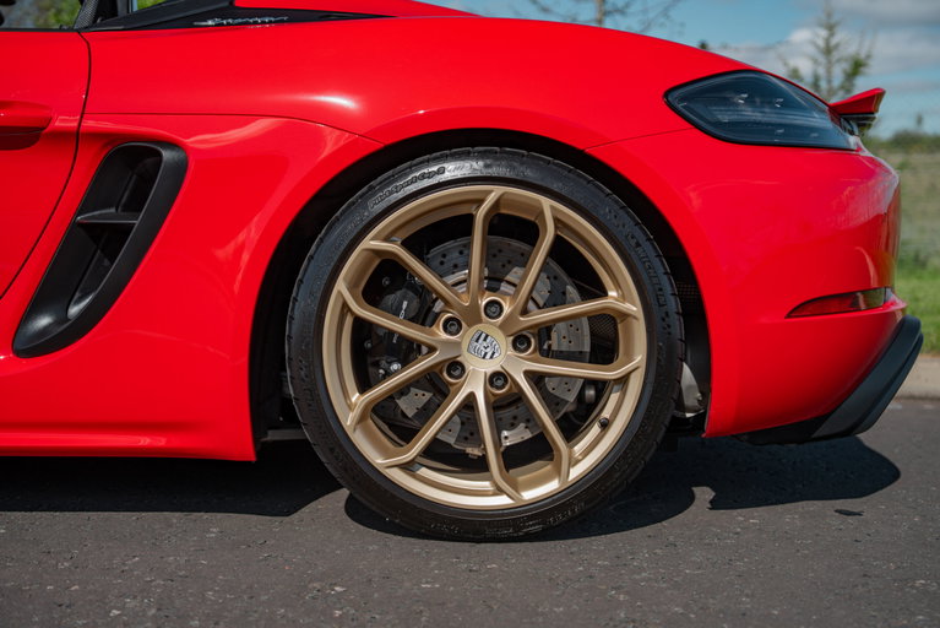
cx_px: 470
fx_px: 1280
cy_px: 314
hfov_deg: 40.3
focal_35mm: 49
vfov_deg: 27.5
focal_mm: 49
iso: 100
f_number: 2.8
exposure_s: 1/1600
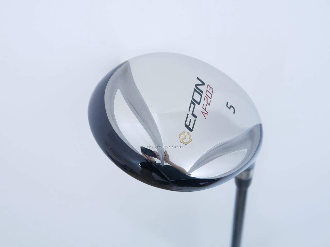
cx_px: 165
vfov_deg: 29.1
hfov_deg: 38.2
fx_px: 477
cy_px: 124
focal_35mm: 50
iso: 1600
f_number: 4.5
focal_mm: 25
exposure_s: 1/60
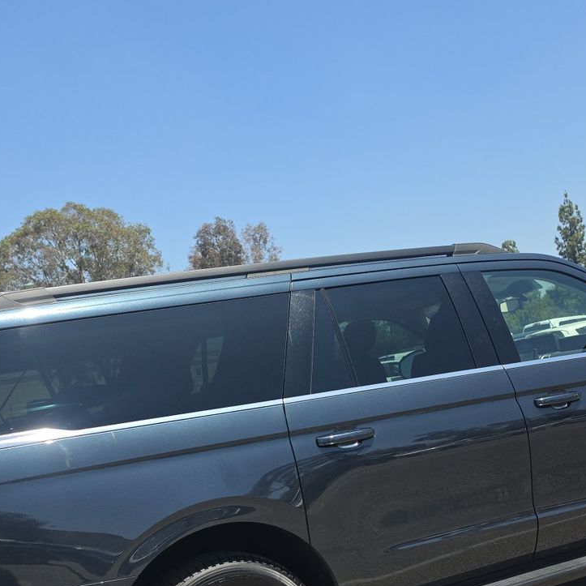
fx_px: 862
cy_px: 440
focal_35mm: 45
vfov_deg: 36.7
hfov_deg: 37.6
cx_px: 299
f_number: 1.4
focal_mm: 6.5
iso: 64
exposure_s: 1/4432
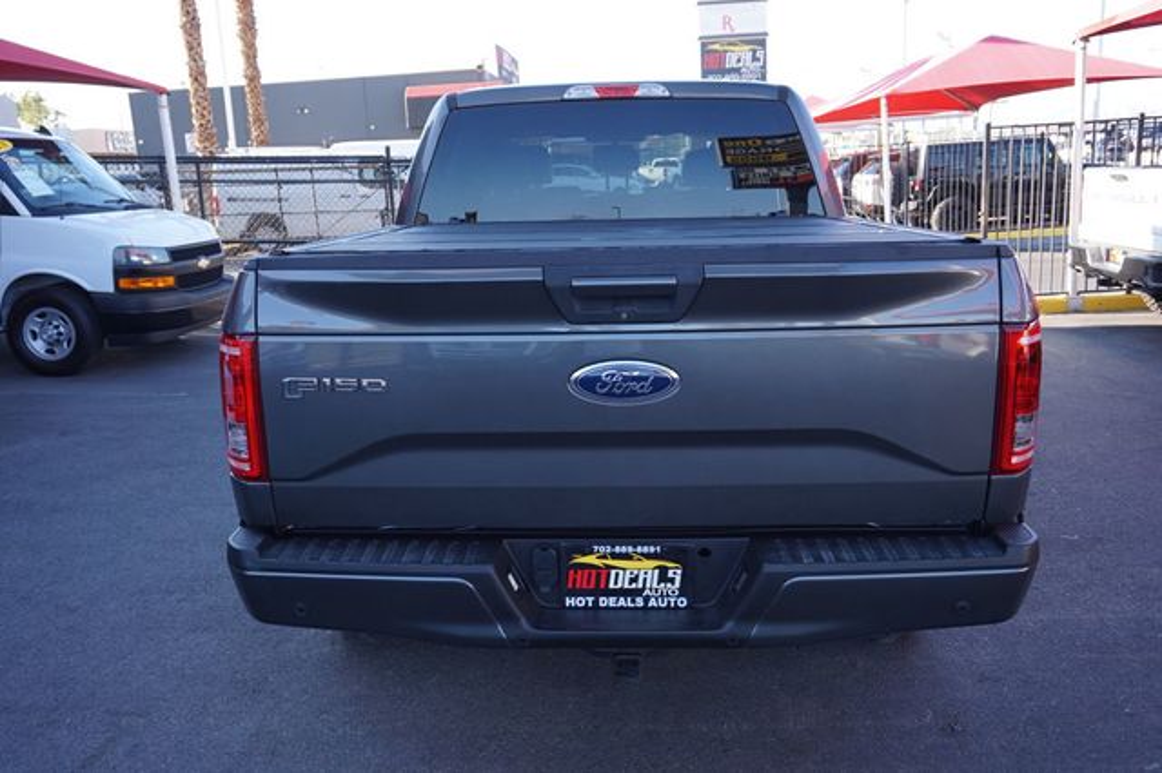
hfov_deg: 62.0
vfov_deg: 43.6
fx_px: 968
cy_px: 386
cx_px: 581
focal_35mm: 30
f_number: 5
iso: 100
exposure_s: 1/80
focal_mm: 20
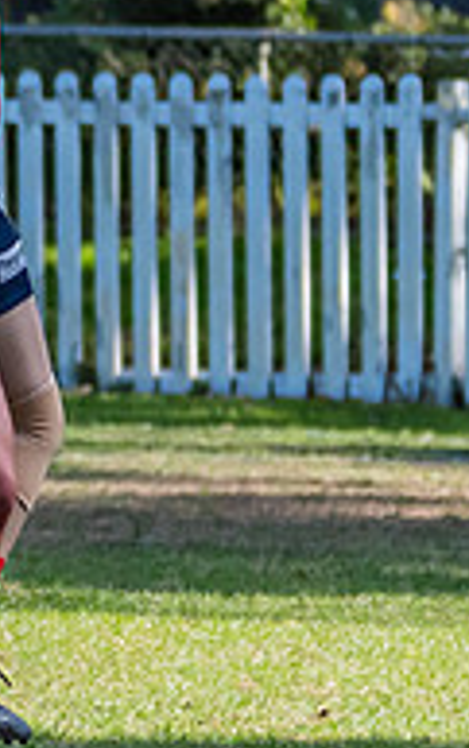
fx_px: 29424
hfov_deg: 0.9
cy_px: 64
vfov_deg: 1.5
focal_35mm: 1442
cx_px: -330
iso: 1100
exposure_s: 1/1600
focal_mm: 240
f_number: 5.3
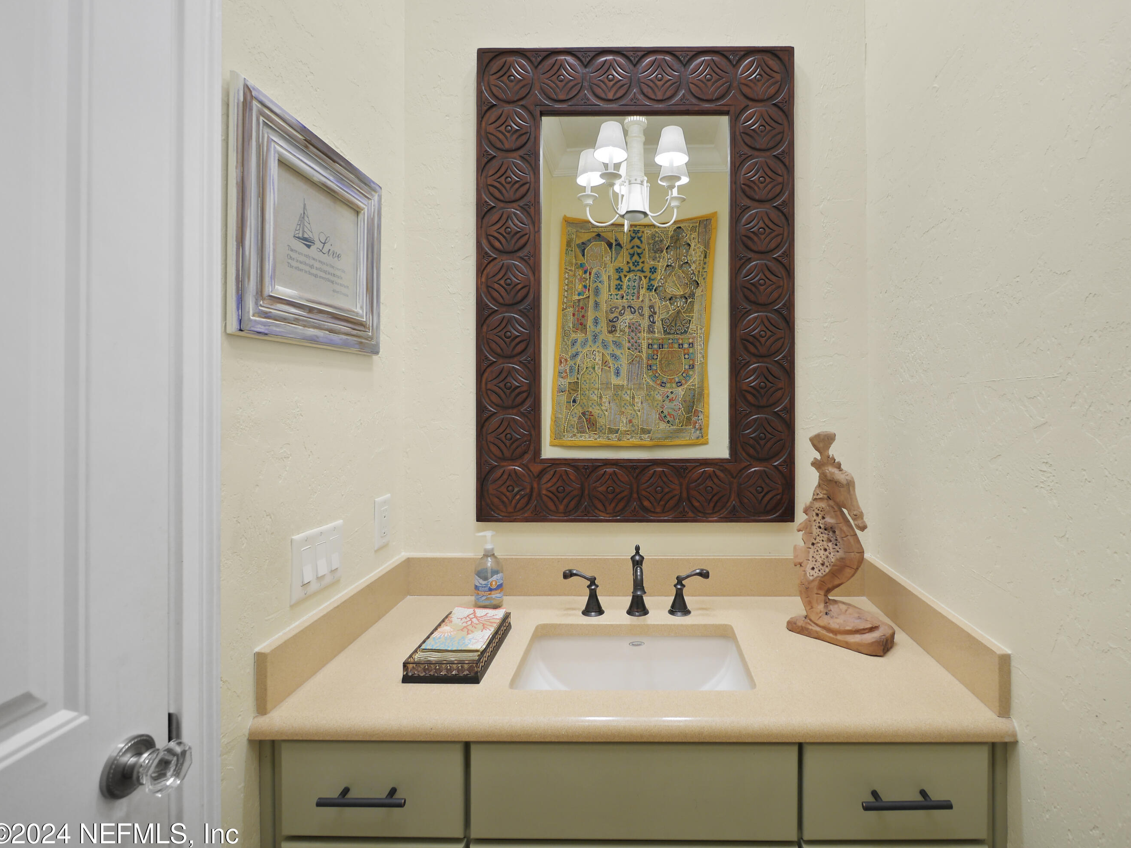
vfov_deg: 78.0
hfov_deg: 94.0
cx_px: 635
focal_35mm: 16
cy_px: 394
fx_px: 523
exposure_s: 1/8
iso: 400
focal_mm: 7
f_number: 4
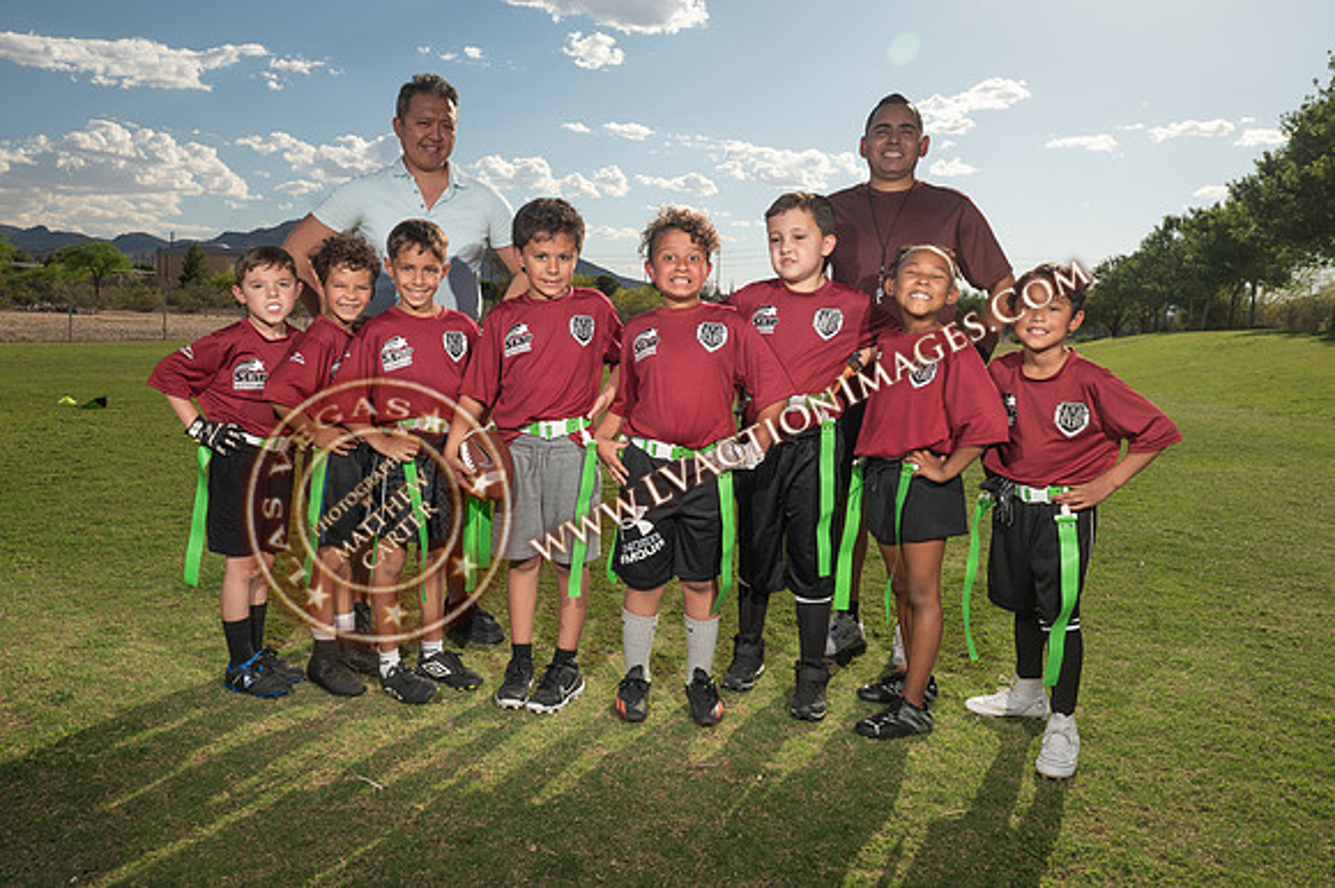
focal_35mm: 27
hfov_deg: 66.3
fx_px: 1017
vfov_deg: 47.1
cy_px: 410
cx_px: 589
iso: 100
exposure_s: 1/250
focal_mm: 24
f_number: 8
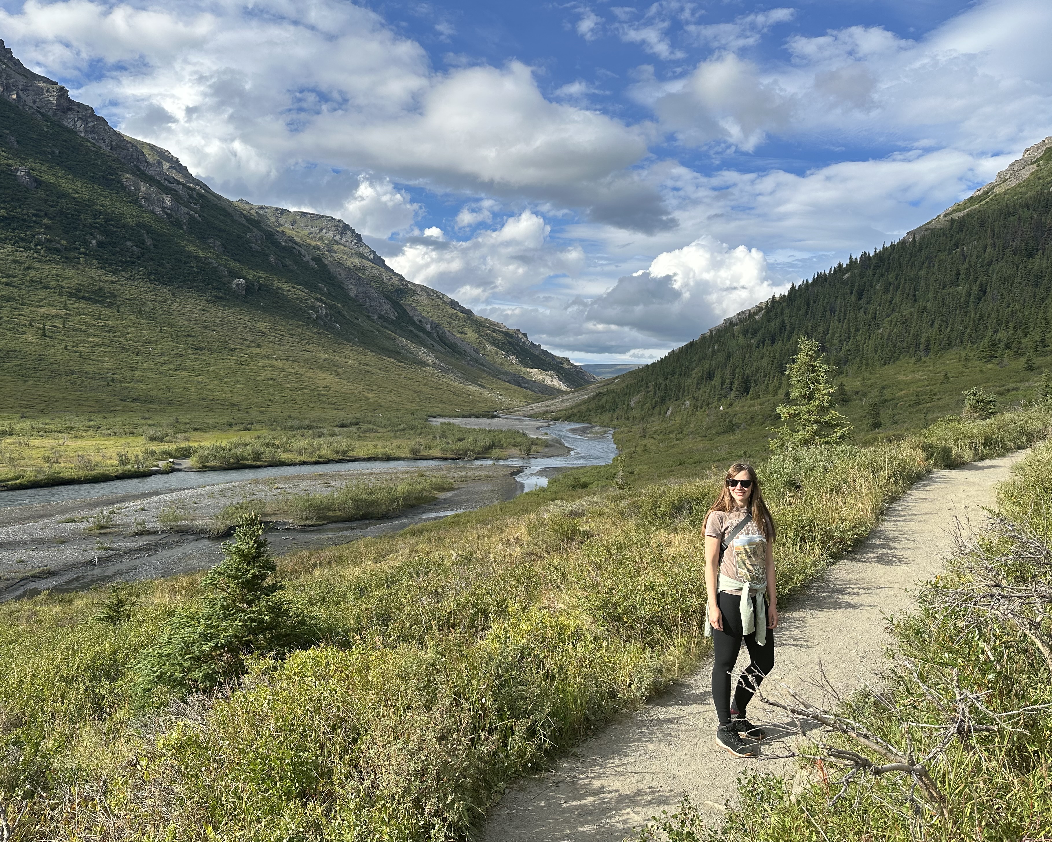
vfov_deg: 54.9
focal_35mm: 26
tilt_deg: -1.8
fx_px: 809
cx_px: 514
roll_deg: -2.0
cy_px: 406
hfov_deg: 66.0
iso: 80
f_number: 1.78
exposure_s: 1/3717
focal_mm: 6.86
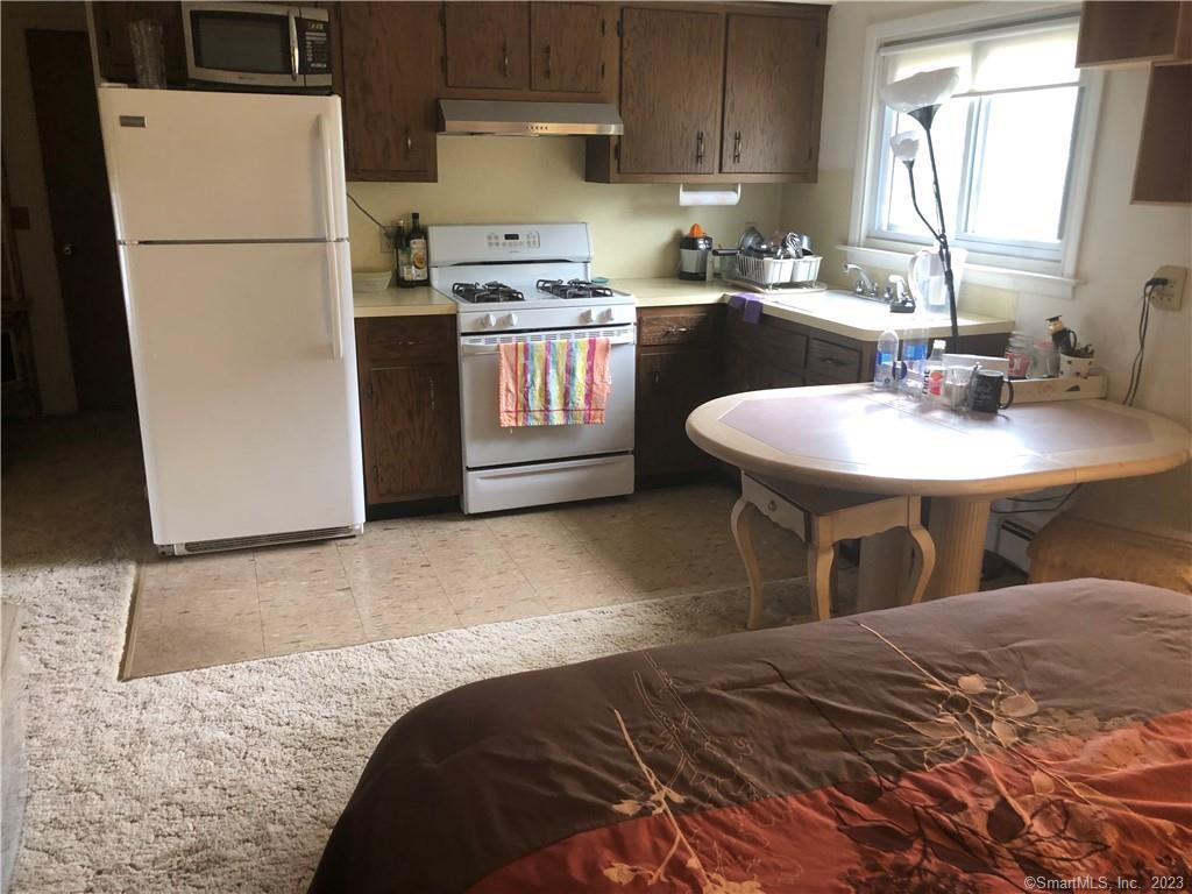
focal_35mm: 28
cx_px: 596
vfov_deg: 49.7
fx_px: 964
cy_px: 447
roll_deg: -1.3
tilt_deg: -15.5
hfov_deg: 63.4
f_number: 1.8
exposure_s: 1/20
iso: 40
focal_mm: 3.99
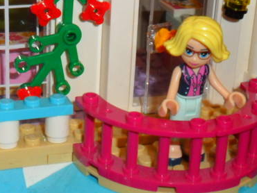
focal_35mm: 90
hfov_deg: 21.7
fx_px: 669
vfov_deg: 16.4
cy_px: 82
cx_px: 95
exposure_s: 1/45
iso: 200
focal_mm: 6.6
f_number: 4
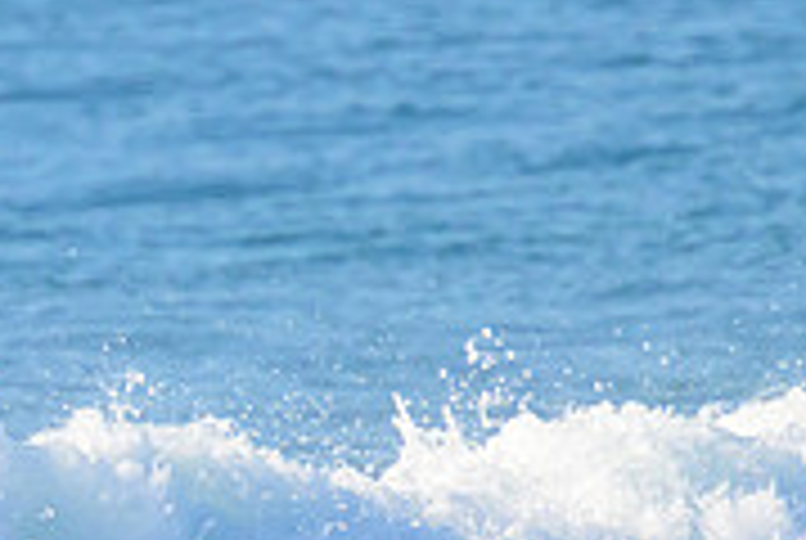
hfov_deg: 0.6
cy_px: 361
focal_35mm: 3343
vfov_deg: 0.4
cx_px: -401
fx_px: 74969
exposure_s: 1/2000
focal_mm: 800
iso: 1400
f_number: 11
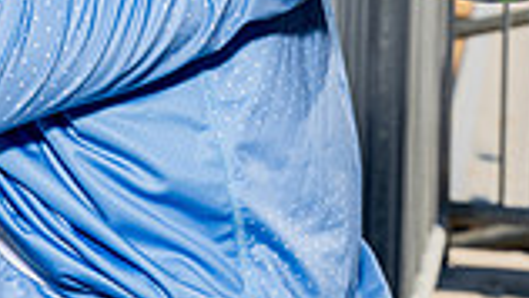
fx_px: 2091
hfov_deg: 14.4
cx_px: 221
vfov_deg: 7.6
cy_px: -412
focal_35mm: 149
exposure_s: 1/250
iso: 100
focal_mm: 50
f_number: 7.1
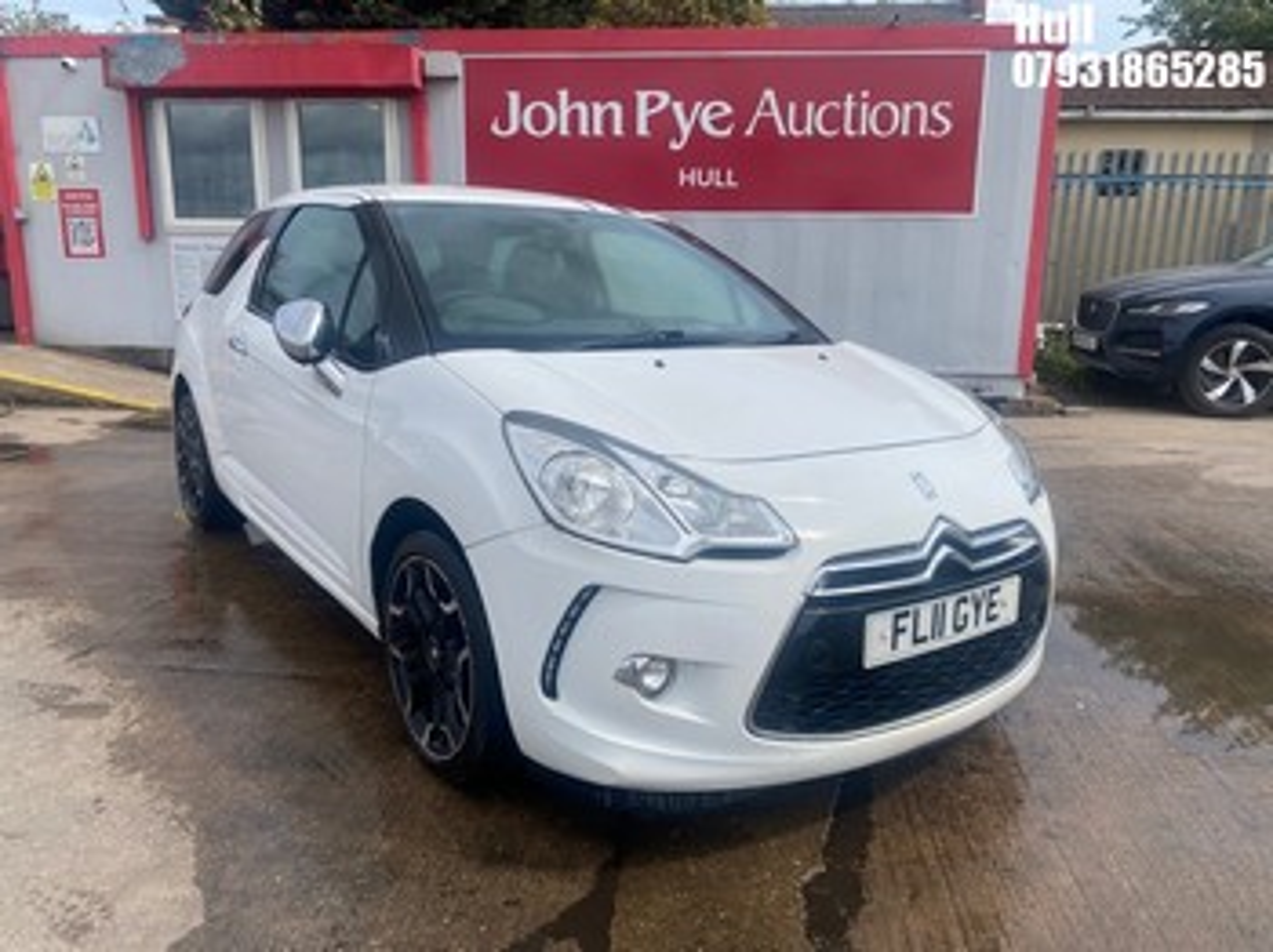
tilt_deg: -11.8
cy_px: 476
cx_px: 636
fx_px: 955
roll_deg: -0.2
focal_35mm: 26
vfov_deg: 53.0
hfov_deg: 67.3
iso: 32
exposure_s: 1/4115
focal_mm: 4.25
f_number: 1.8
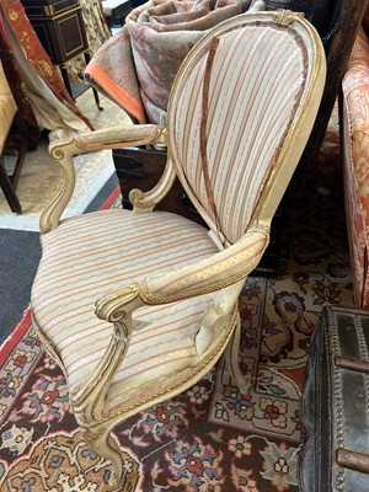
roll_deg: +2.5
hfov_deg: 53.1
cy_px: 246
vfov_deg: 67.3
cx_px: 184
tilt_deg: -40.7
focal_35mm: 26
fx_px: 370
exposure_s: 1/50
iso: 125
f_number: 1.5
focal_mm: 5.7
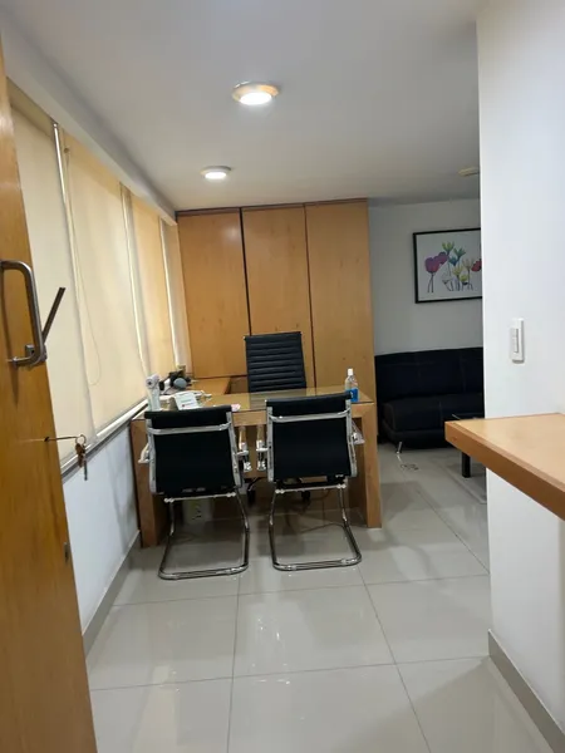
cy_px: 376
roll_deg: +3.8
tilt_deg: -7.4
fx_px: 566
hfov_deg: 53.1
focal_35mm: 26
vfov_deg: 67.3
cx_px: 282
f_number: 1.5
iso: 80
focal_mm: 5.7
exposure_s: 1/60
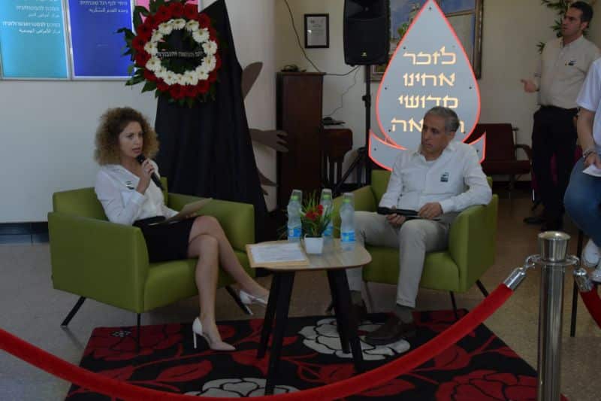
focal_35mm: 45
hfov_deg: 43.6
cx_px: 300
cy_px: 200
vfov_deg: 29.9
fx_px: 751
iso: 1250
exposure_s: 1/60
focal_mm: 30
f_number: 11
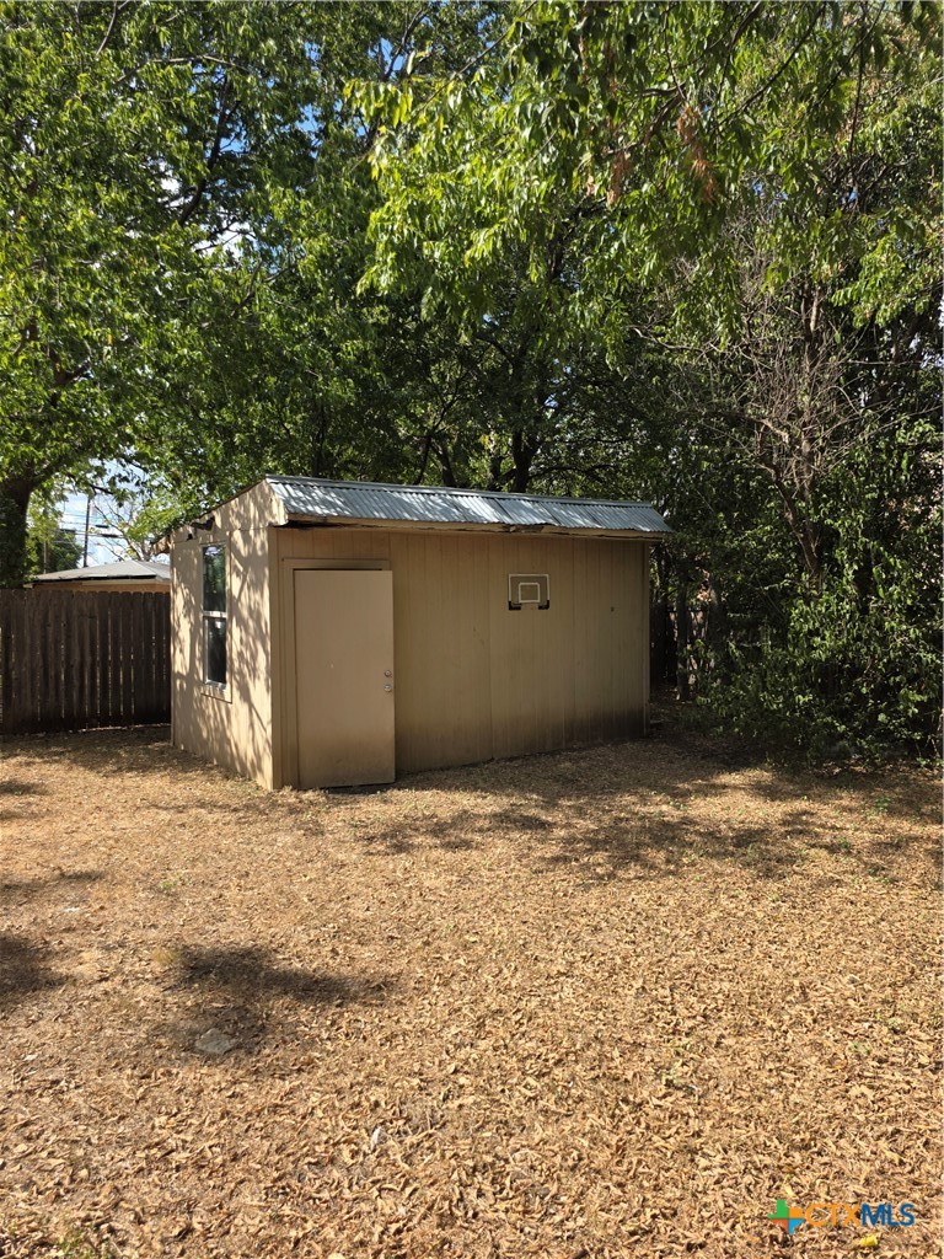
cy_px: 630
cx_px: 472
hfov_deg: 58.9
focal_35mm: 23
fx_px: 836
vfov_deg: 73.9
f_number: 1.7
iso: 80
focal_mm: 6.3
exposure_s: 1/2517
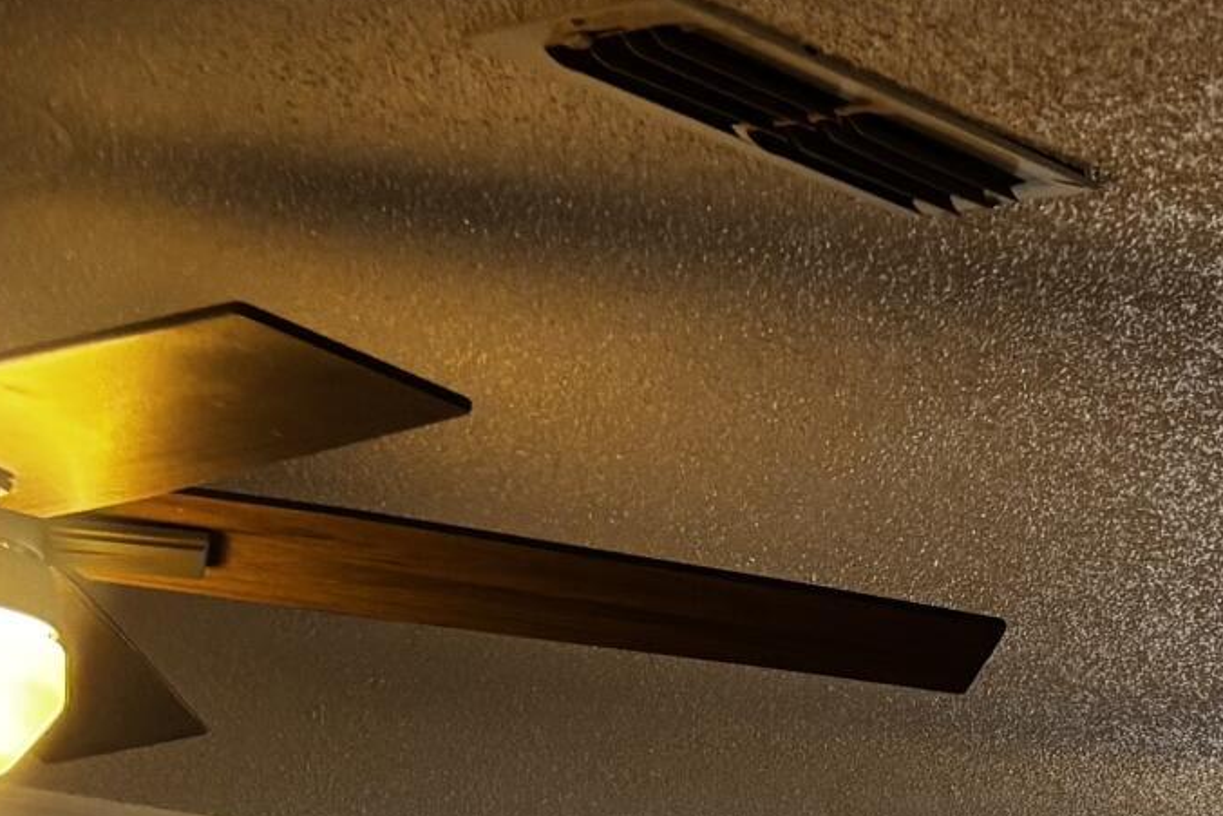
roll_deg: +0.5
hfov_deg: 15.5
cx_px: 1912
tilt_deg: -4.1
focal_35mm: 120
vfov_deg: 10.3
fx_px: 4077
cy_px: 1791
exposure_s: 1/60
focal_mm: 5.96
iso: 125
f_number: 1.6
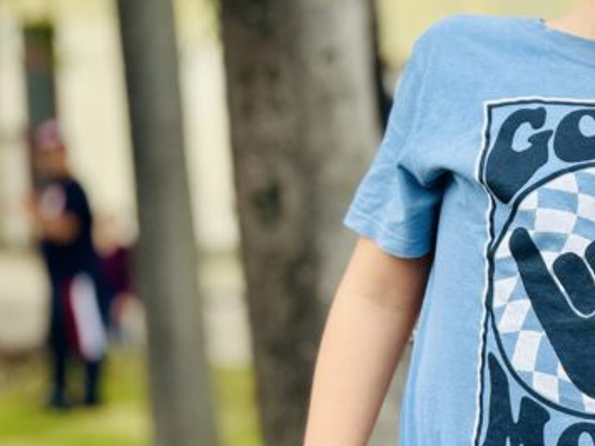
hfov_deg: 23.9
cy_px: 304
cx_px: 821
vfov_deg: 21.2
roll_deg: +1.1
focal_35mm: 69
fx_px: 1186
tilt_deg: -3.3
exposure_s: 1/672
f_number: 1.78
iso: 80
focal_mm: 6.86
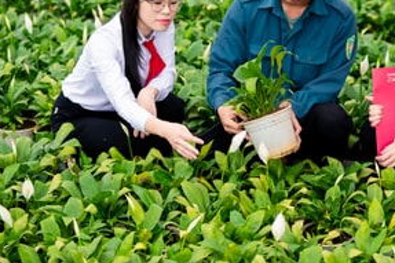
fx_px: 1031
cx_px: 244
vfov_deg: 14.5
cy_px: 106
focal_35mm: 94
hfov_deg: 21.7
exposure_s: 1/200
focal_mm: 50
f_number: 2.2
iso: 125
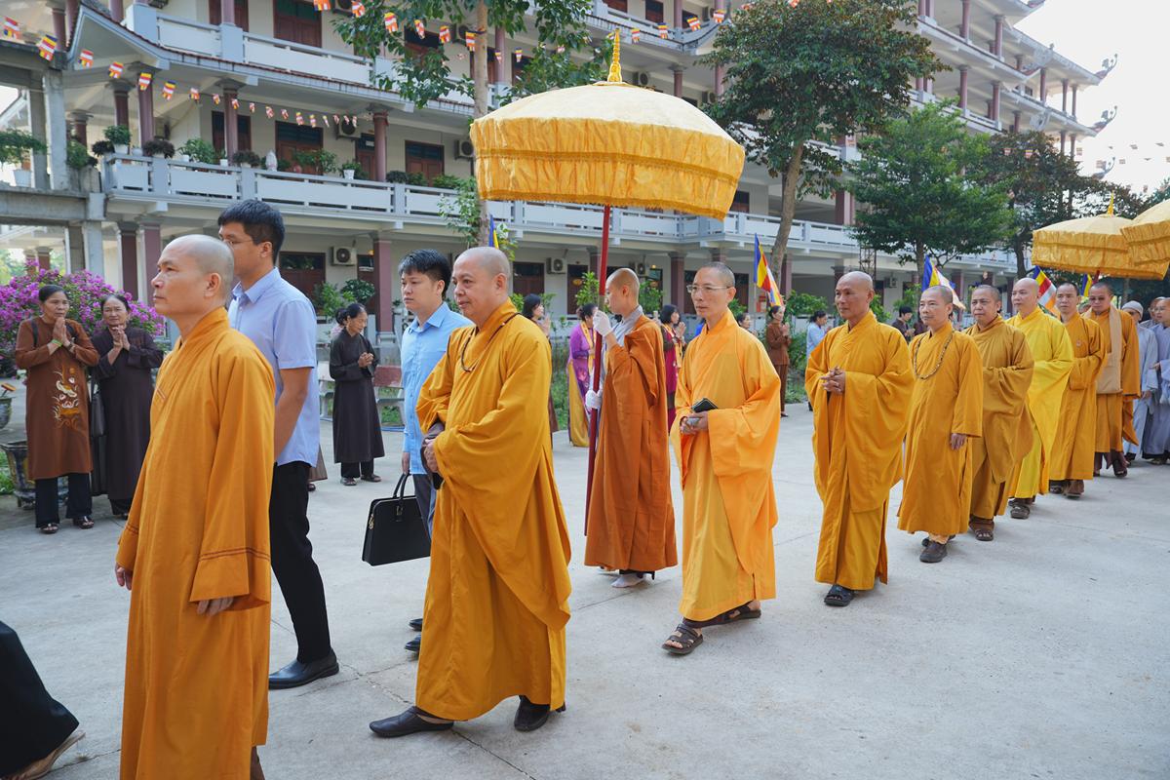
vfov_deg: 49.6
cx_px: 585
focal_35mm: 26
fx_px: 845
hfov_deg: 69.4
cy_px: 390
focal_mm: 26
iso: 100
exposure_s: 1/160
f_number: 3.5
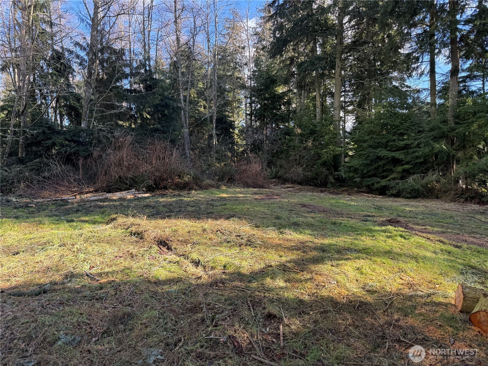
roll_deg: +0.7
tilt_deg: +0.1
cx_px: 244
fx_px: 338
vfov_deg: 56.8
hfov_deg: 71.6
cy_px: 183
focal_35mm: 24
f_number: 1.78
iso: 80
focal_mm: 6.76
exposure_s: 1/343
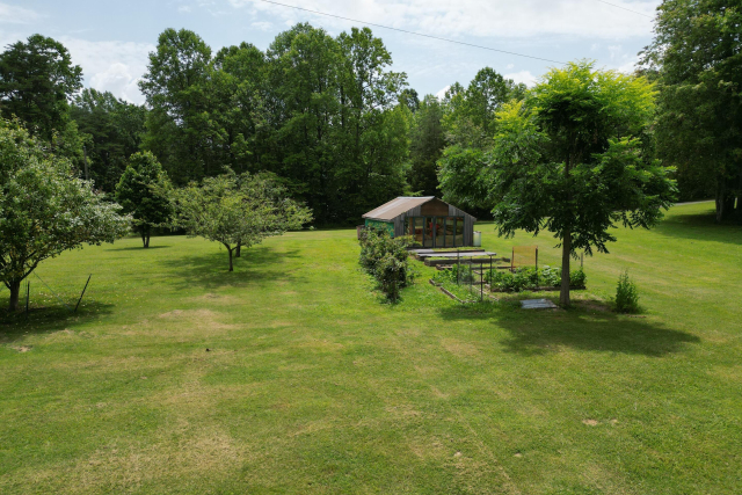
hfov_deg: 69.4
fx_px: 536
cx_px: 379
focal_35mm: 26
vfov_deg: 49.6
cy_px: 256
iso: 140
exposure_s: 1/5000
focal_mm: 6.72
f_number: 1.7
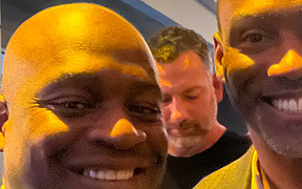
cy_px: 161
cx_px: 211
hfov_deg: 31.6
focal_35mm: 64
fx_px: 527
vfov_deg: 20.0
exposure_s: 1/15
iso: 2500
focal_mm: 2.71
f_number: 2.2
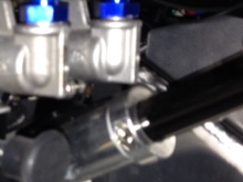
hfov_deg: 19.2
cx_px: -52
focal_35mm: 96
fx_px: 674
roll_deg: -0.4
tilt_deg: -10.7
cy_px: 127
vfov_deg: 15.4
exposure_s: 1/20
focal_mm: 4.12
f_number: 2.4
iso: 64
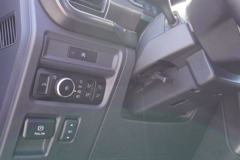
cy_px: 85
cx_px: 117
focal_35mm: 42
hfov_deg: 46.8
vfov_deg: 32.2
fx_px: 278
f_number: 4
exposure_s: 1/160
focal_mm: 23
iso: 1000
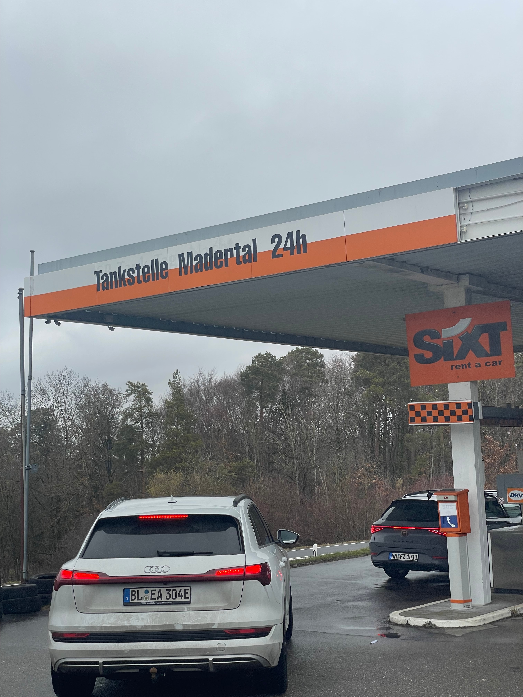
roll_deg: +2.9
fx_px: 1048
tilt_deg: +7.3
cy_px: 348
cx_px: 262
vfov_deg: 36.8
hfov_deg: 28.0
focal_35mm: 52
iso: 25
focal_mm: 6
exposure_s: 1/978
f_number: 2
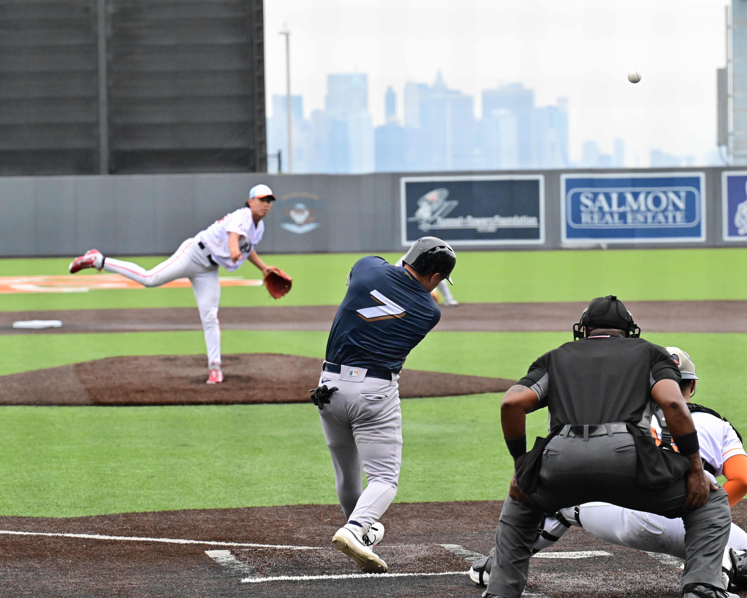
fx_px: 4377
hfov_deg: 9.8
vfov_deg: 7.8
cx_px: 395
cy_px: 298
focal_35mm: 198
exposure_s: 1/4000
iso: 6400
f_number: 7.1
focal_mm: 175
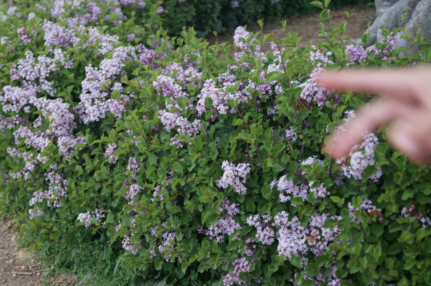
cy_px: 143
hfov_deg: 37.9
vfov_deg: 25.7
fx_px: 628
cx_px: 216
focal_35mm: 52
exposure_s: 1/60
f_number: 5
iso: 1000
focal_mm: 35
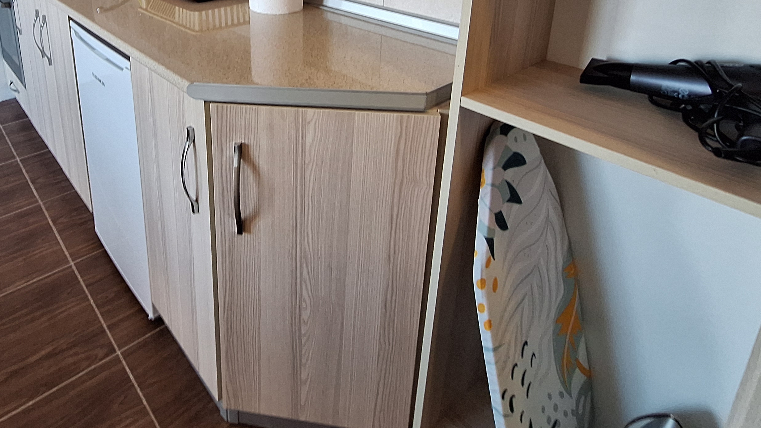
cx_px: 237
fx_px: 464
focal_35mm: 23
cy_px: 28
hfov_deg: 75.5
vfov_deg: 44.2
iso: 200
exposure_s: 1/50
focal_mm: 1.74
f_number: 2.2
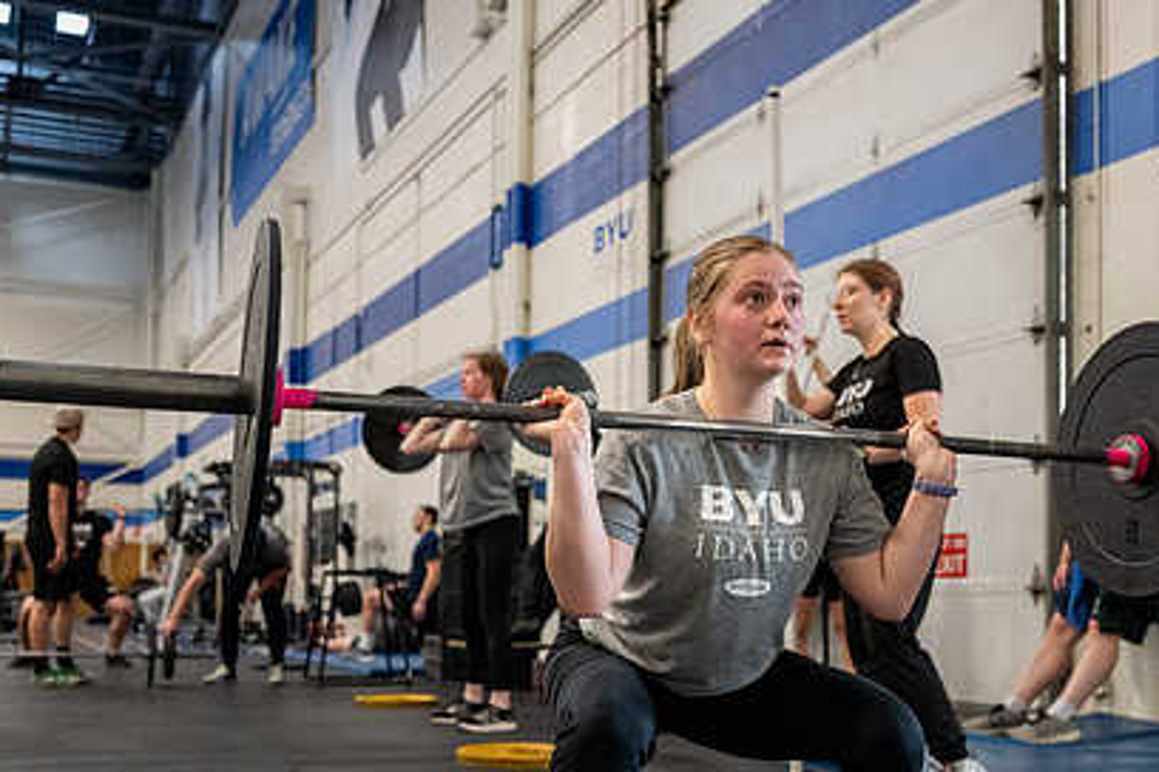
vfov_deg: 29.0
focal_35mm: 46
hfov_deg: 42.6
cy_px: 521
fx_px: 1481
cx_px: 659
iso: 4000
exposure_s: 1/400
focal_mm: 28
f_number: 2.8
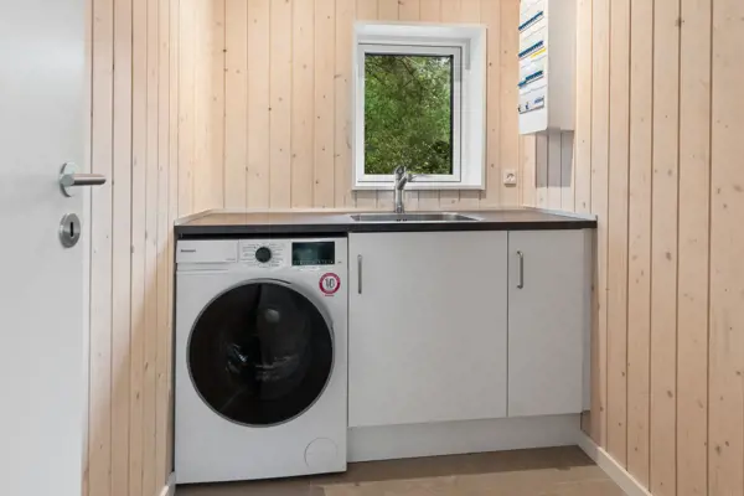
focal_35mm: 20
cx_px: 372
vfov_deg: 63.2
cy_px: 248
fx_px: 403
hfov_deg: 85.4
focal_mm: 13
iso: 200
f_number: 8
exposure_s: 1/4
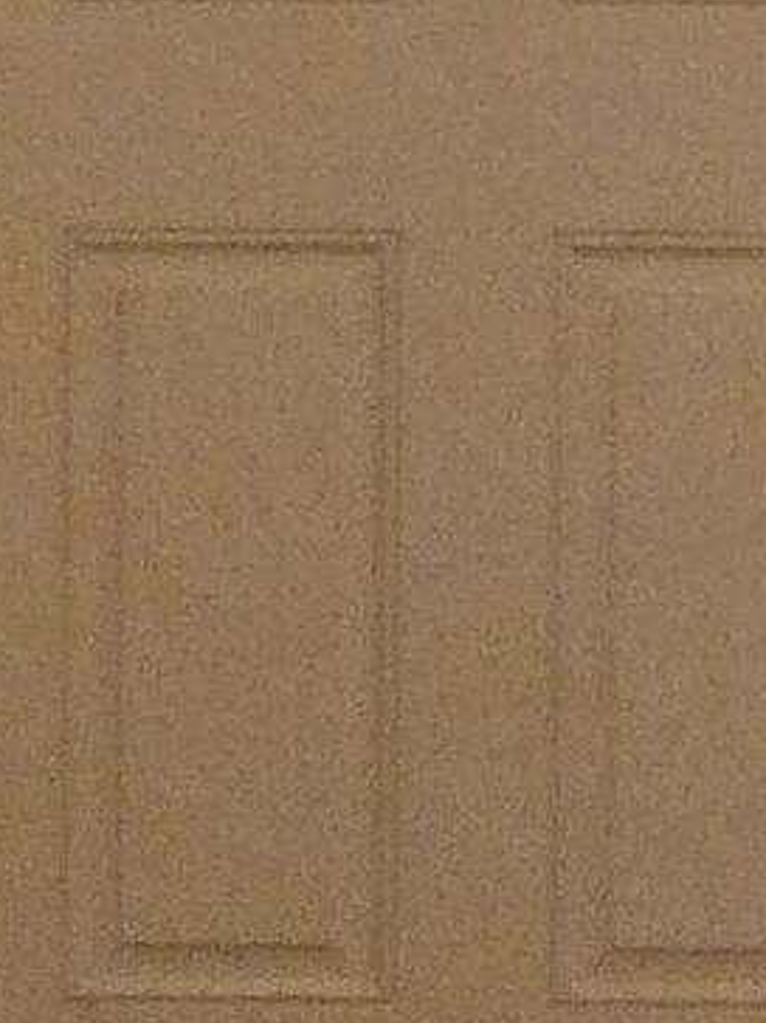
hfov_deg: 3.9
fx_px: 11218
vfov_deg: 5.2
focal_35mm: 380
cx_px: 698
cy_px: 1147
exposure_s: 1/120
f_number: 2.4
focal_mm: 7
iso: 400
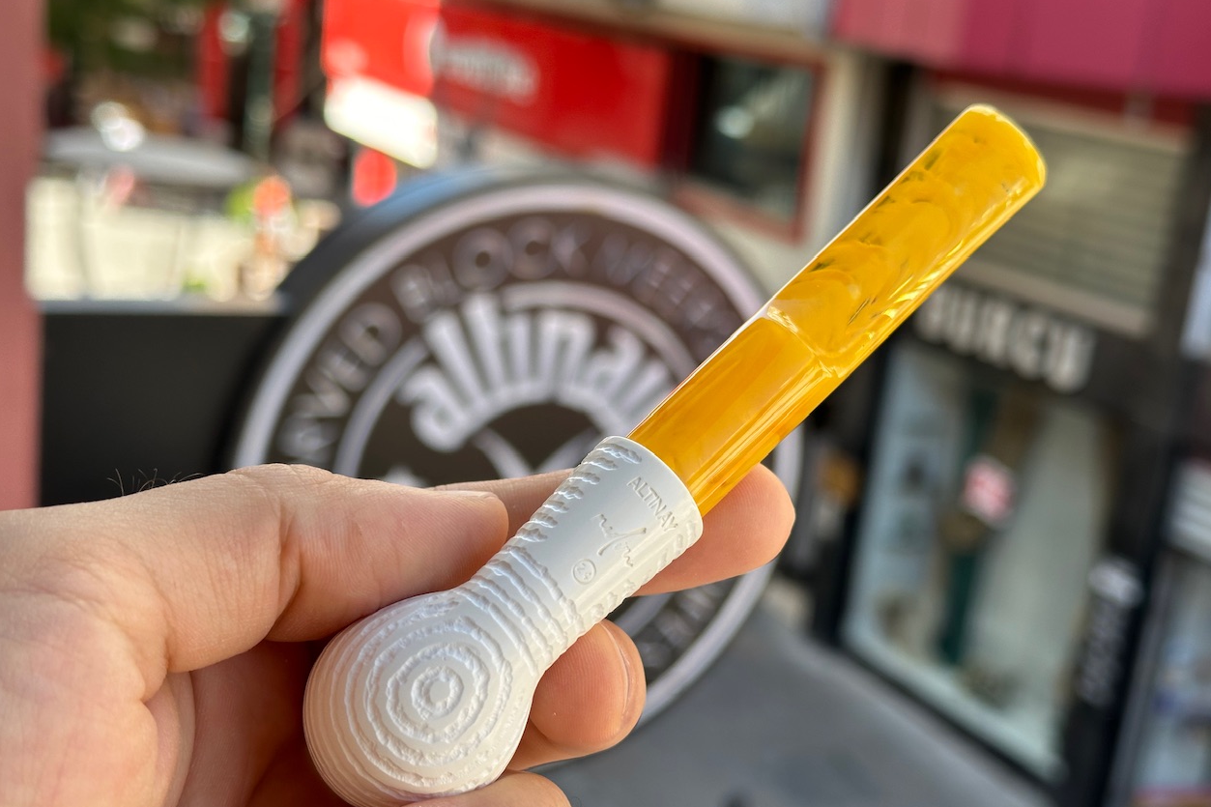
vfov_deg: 26.5
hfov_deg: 38.9
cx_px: 615
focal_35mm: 51
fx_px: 1715
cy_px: 450
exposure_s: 1/450
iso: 64
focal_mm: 6.86
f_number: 1.78
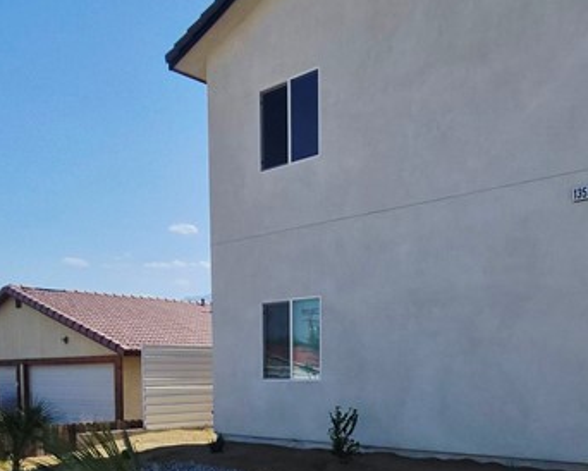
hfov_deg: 47.9
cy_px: 426
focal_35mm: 38
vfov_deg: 36.7
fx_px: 662
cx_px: 272
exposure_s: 1/3333
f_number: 2.2
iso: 25
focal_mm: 1.7
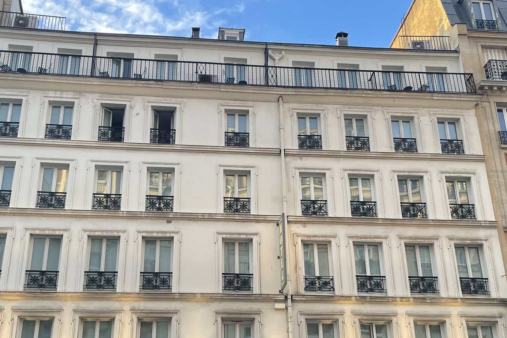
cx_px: 229
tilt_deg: +22.3
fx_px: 577
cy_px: 238
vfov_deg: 32.2
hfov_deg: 47.3
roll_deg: +1.0
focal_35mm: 41
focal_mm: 4.2
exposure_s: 1/156
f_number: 1.6
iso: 32
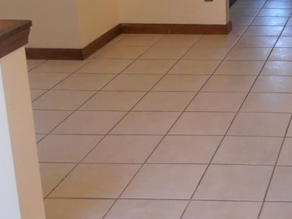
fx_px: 625
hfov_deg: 23.7
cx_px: 361
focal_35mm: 74
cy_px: -22
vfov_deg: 19.1
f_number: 3
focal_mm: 4.2
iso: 125
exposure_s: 1/30
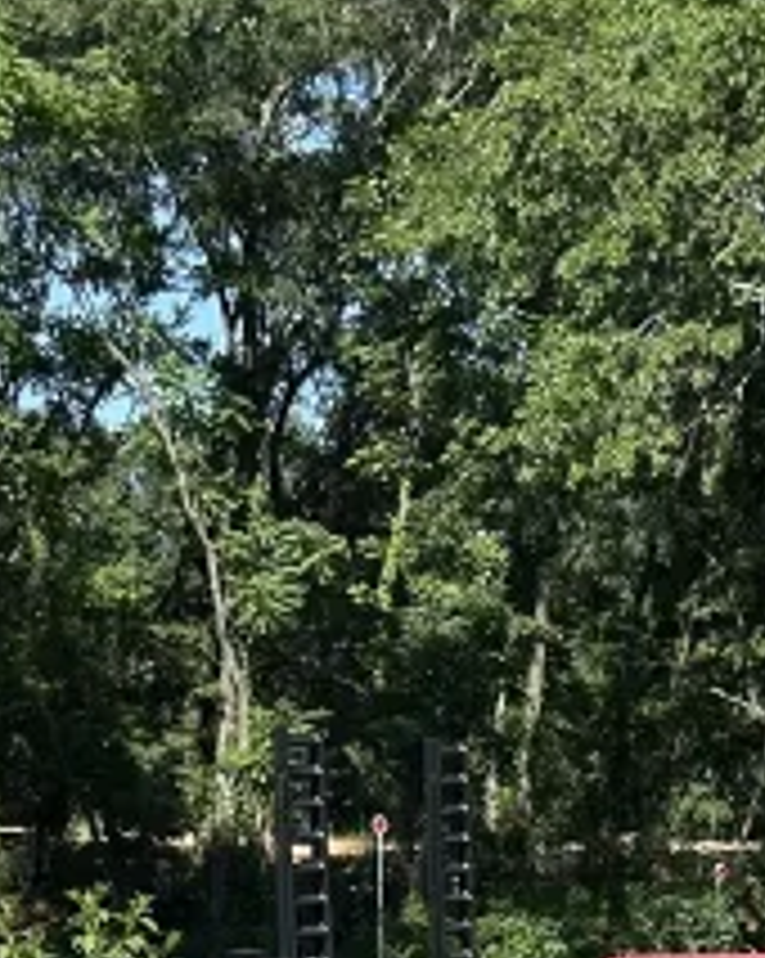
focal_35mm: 122
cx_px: 310
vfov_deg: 14.9
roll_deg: -1.7
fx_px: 3458
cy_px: 1354
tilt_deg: -10.1
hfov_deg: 12.6
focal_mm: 5.7
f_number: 1.5
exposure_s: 1/4115
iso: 50
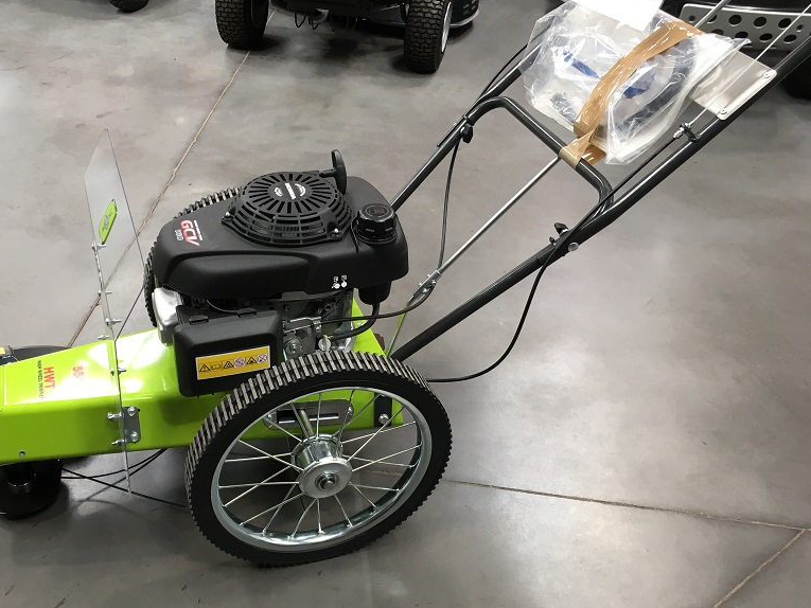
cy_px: 322
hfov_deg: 51.0
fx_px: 844
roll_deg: -1.7
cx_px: 321
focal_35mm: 36
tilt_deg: -35.8
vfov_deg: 39.7
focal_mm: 4.15
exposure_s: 1/33
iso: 32
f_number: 2.2
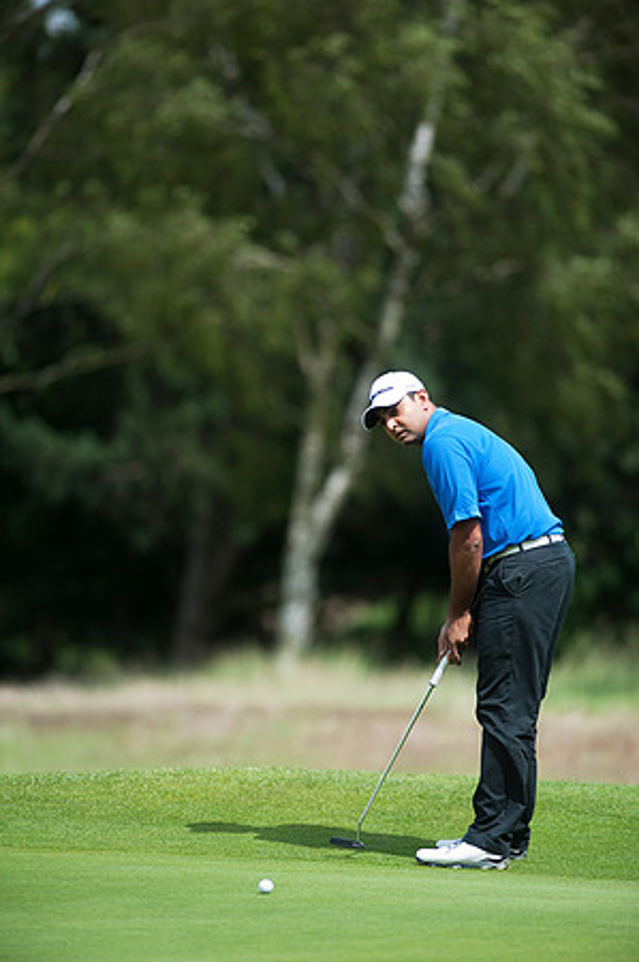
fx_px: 8005
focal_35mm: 300
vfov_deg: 6.9
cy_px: 481
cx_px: 320
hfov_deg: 4.6
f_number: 4
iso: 400
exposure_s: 1/2500
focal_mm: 300
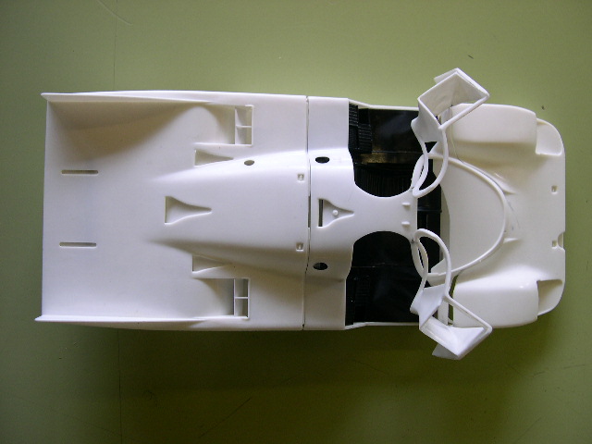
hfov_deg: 49.0
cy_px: 222
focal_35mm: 38
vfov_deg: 37.7
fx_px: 650
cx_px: 296
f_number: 2.8
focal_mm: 8
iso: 100
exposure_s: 1/37.2
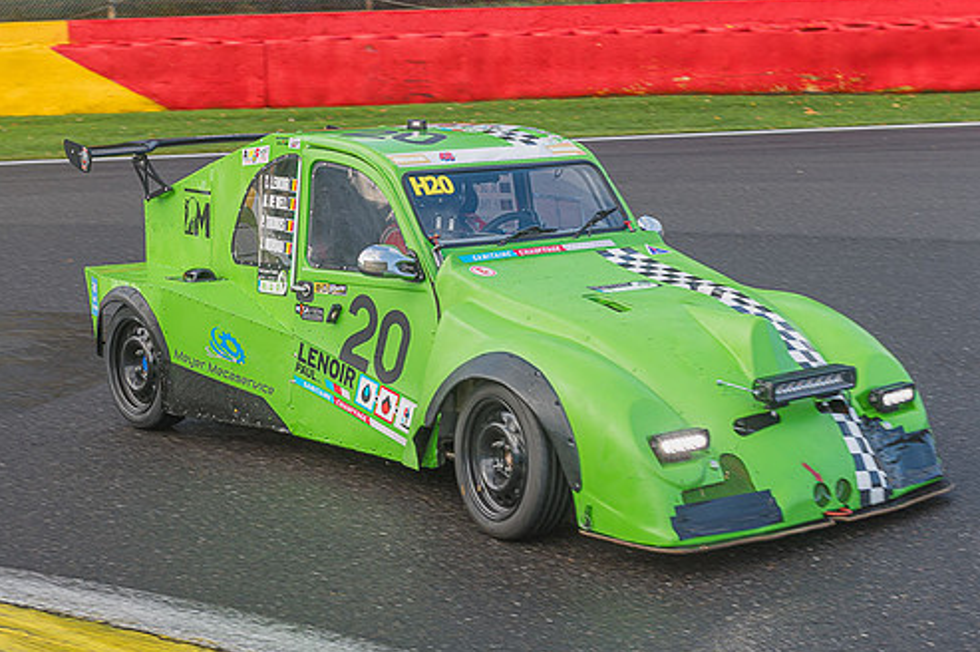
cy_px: 306
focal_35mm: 73
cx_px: 509
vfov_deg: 18.6
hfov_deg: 27.7
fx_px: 1986
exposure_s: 1/250
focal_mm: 62
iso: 180
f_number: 5.6
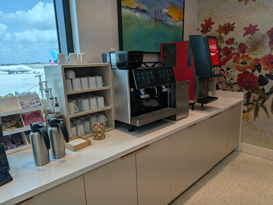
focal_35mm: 24
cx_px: 136
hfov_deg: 71.5
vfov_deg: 56.9
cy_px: 102
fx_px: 190
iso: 21
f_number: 1.68
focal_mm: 6.9
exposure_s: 1/459
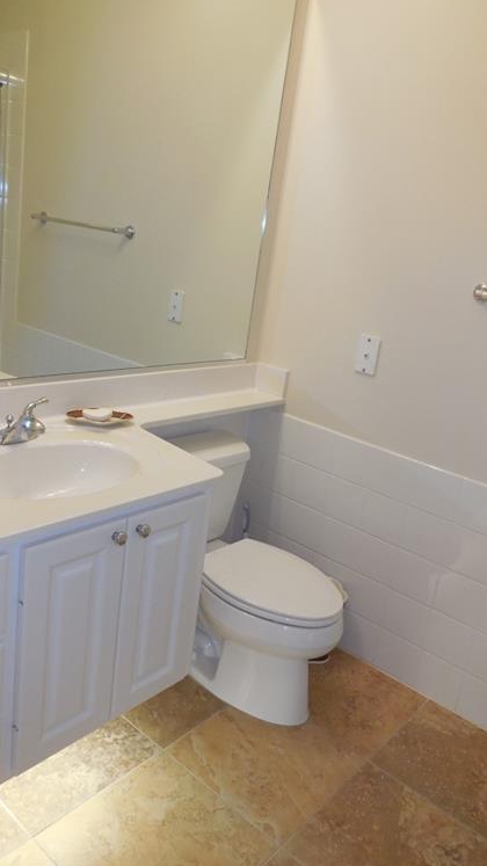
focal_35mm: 28
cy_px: 423
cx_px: 232
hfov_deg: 41.5
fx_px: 643
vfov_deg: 67.9
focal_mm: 4.5
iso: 160
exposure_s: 1/30
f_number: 3.1
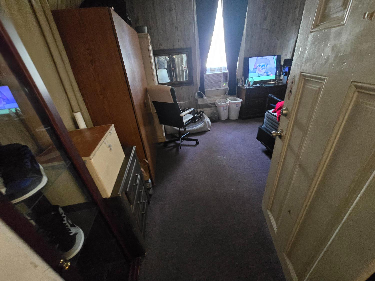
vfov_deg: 89.9
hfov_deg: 106.2
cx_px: 188
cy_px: 140
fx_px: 141
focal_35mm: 13
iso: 2500
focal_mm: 2.2
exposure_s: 1/24
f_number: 2.2
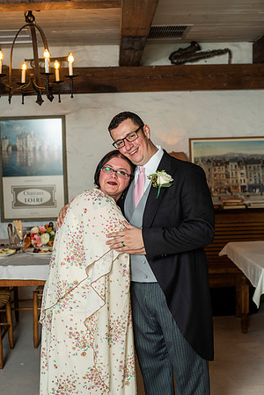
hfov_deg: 27.0
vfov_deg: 39.6
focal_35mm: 50
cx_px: 132
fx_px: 550
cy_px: 198
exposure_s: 1/80
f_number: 4
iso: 500
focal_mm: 50
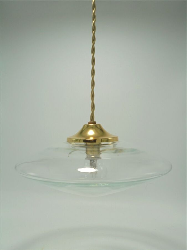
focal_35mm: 38
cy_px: 125
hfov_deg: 37.7
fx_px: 274
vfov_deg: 49.0
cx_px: 94
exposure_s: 1/80
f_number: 4.2
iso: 100
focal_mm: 6.9
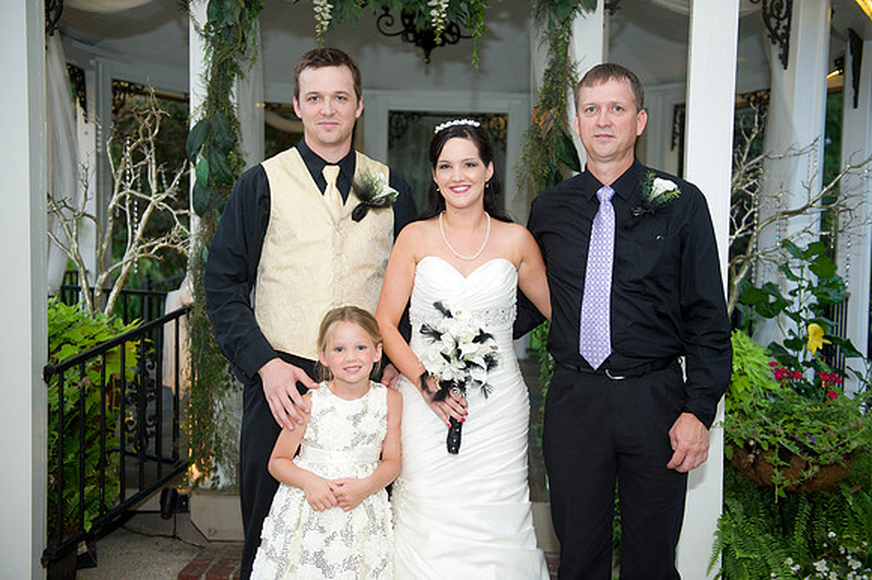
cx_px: 436
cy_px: 290
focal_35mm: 42
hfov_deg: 46.4
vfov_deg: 31.9
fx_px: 1017
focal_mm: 42
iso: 800
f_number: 2.8
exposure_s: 1/125
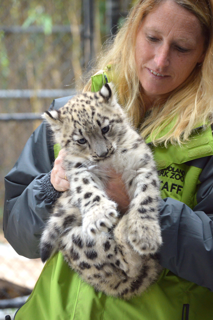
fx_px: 1200
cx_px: 106
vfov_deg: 15.2
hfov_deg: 10.1
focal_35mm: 135
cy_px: 160
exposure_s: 1/125
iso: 1600
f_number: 4.5
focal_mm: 90
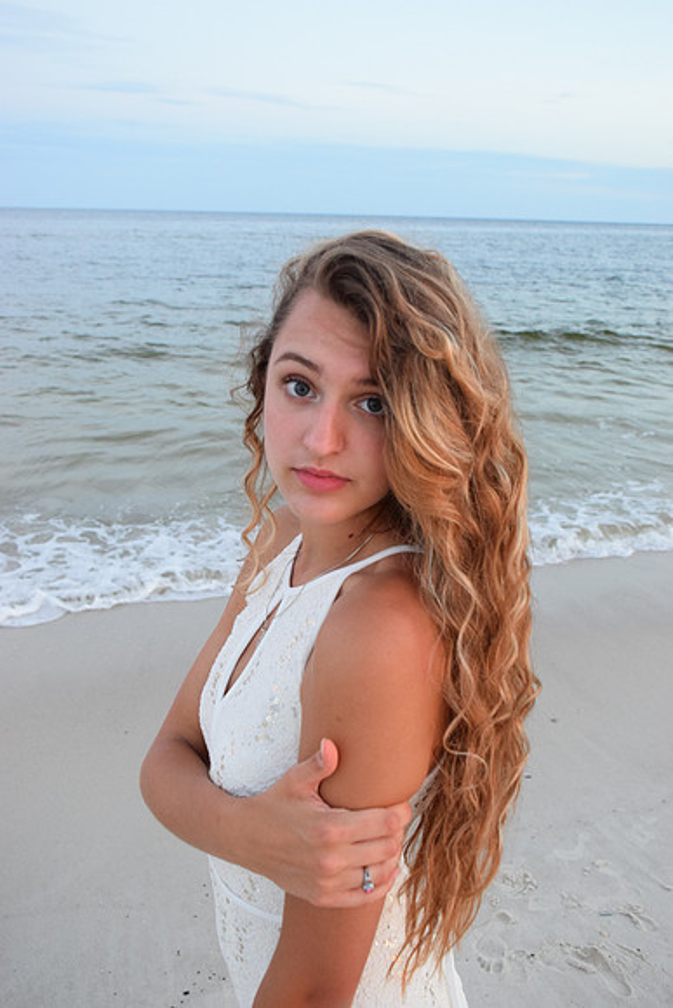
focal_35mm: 30
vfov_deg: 61.9
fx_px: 841
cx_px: 336
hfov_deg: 43.6
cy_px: 504
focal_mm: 20
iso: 2000
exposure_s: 1/60
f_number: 5
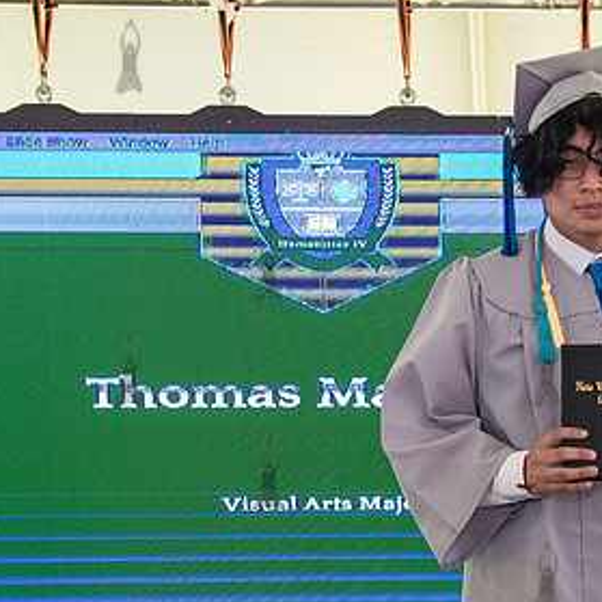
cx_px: 634
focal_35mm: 98
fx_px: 1928
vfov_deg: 17.5
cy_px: 552
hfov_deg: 17.2
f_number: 4
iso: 2500
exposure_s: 1/800
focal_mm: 34
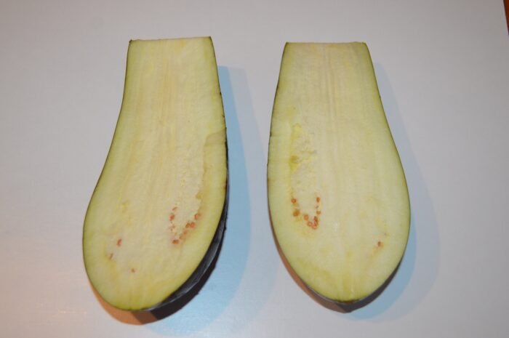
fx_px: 551
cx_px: 254
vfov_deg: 34.1
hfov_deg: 49.6
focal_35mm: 39
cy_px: 169
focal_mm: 26
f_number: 4.2
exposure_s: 1/60
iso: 720
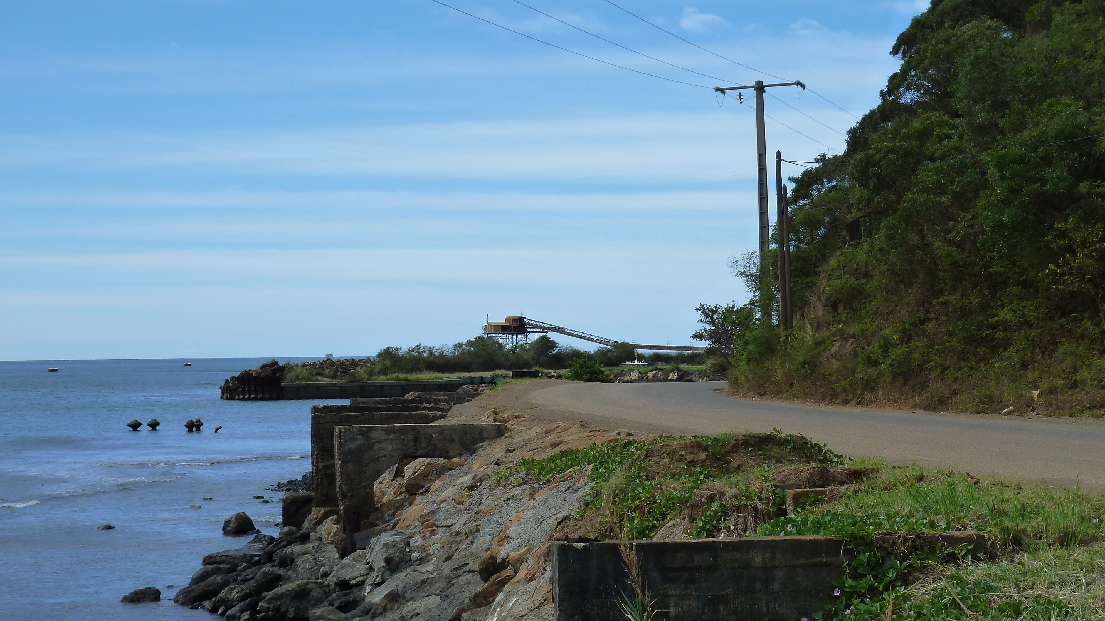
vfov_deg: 15.3
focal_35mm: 79
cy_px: 335
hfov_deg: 26.9
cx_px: 555
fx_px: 2315
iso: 125
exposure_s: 1/500
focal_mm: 11.9
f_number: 5
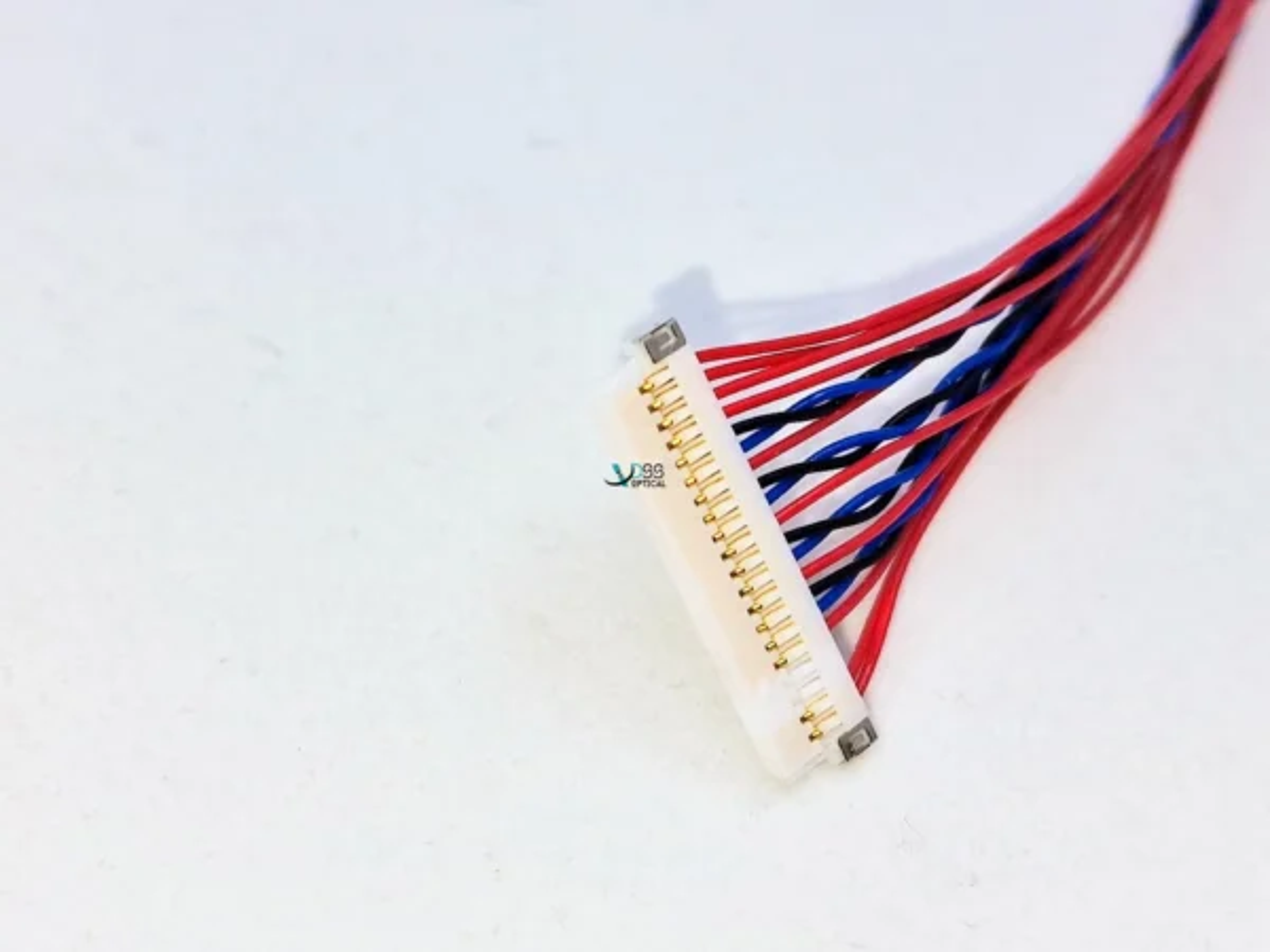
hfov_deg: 73.9
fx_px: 844
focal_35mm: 23
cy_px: 476
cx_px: 635
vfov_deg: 58.9
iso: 50
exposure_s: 1/368
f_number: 1.8
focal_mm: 6.4
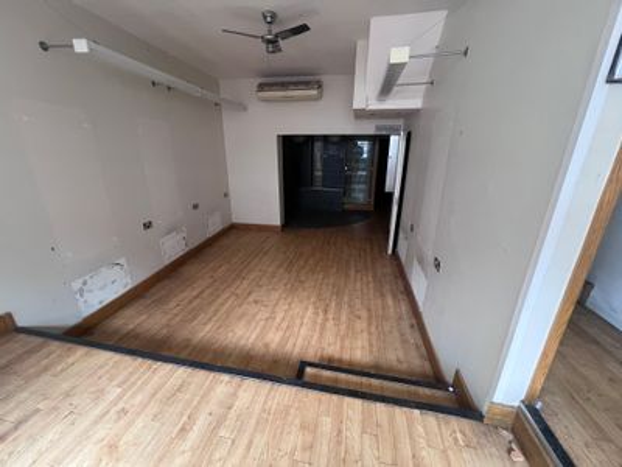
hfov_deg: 106.2
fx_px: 234
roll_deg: -0.7
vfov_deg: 89.9
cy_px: 234
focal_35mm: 13
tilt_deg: -17.5
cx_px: 311
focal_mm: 1.57
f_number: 1.8
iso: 320
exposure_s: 1/60
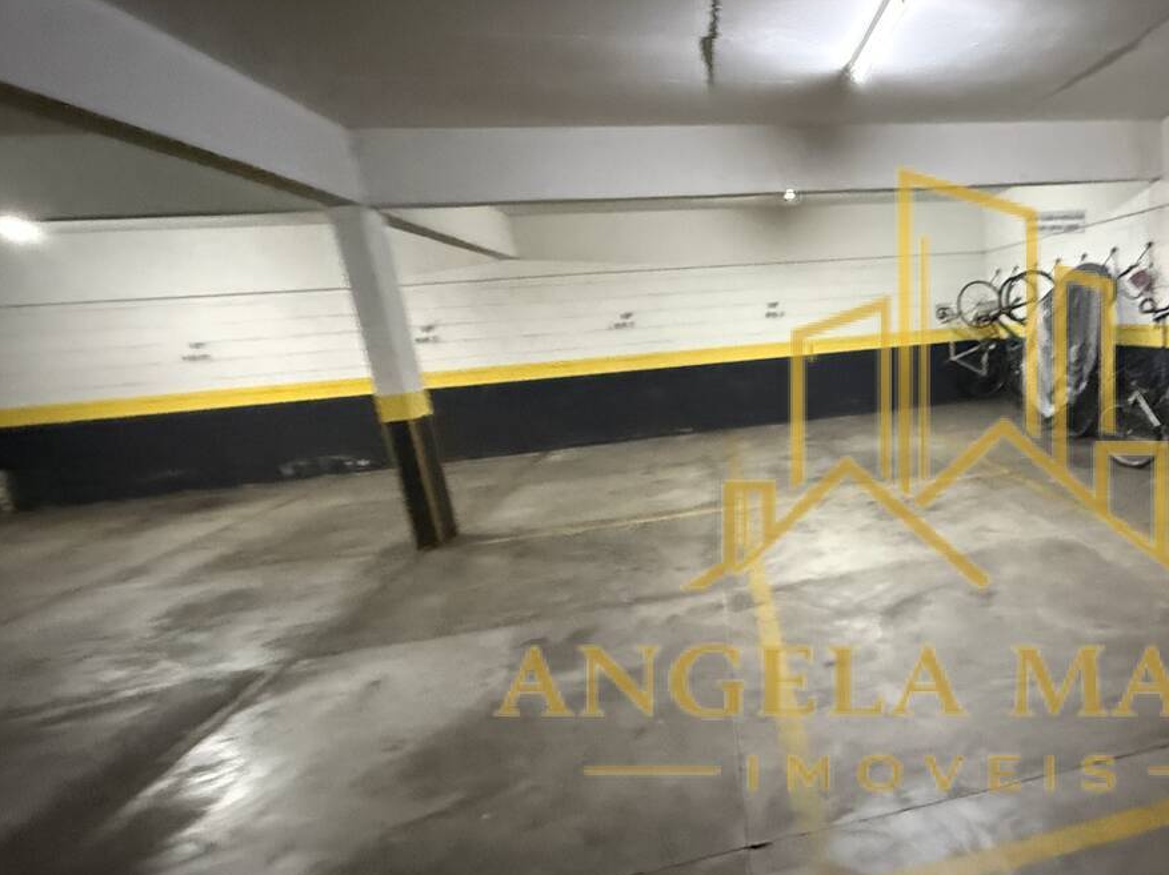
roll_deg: +1.9
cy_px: 494
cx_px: 936
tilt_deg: -7.5
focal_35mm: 23
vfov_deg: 58.6
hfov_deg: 67.0
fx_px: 776
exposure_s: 1/30
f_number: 2.2
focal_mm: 2.22
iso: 1250
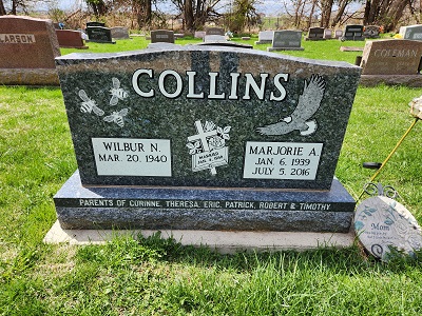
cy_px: 158
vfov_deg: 58.9
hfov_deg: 73.9
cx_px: 211
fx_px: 280
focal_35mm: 23
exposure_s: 1/697
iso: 20
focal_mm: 5.4
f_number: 1.8
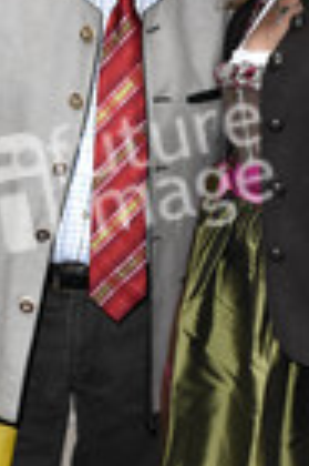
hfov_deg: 13.9
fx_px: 1270
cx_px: 199
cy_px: 350
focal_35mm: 98
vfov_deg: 20.6
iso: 1600
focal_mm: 23
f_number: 6.3
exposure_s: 1/160
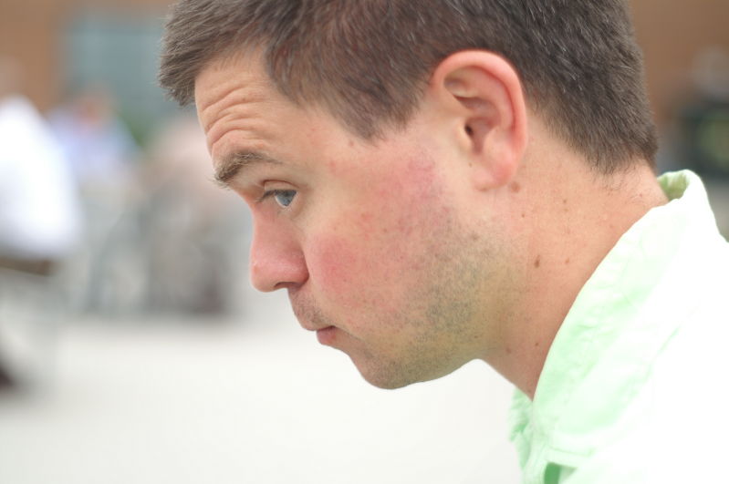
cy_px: 242
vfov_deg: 18.1
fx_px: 1517
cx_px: 364
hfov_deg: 27.0
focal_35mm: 75
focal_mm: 50
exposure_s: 1/640
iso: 100
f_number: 1.7
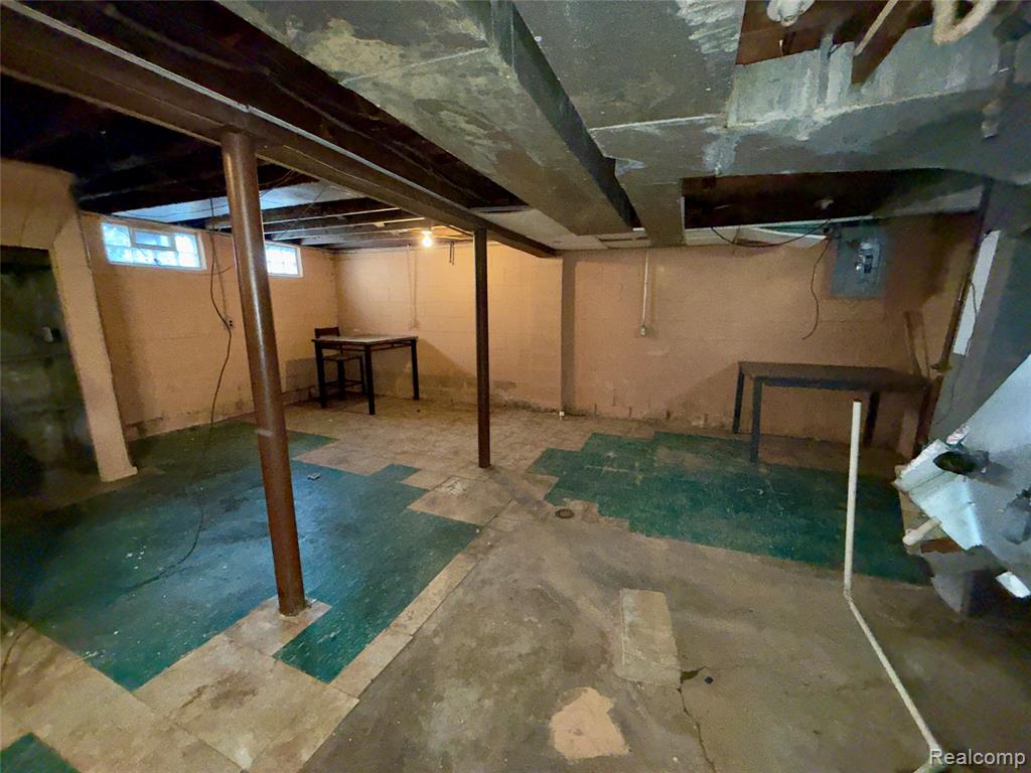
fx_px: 417
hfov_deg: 102.1
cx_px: 516
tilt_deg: -9.8
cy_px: 386
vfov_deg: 85.7
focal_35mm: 14
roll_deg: -0.2
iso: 400
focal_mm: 2.22
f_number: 2.2
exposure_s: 1/40
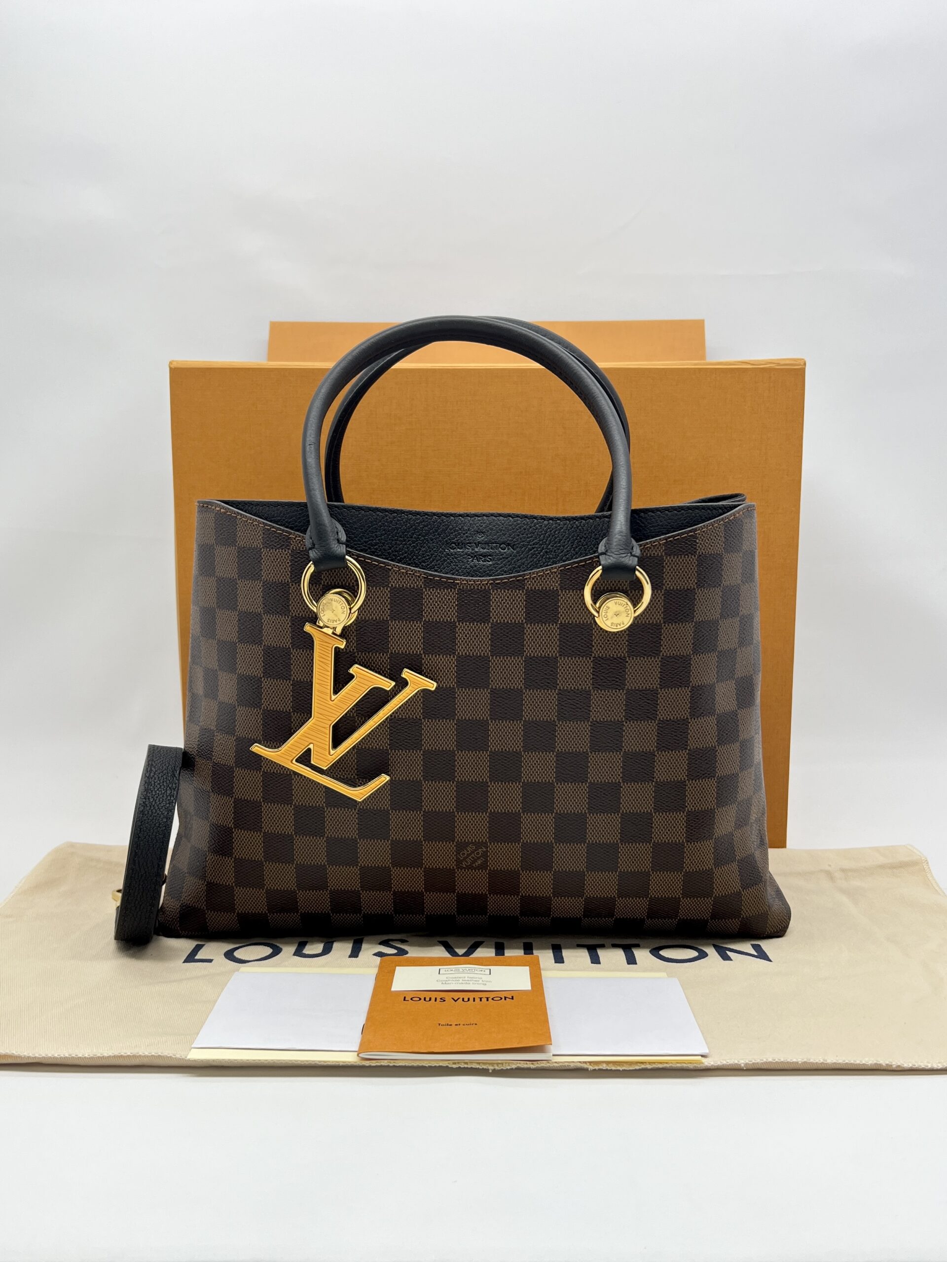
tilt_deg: -6.1
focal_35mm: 26
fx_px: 948
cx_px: 474
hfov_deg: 53.1
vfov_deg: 67.3
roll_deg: -0.5
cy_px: 631
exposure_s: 1/100
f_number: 1.5
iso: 32
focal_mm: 5.7
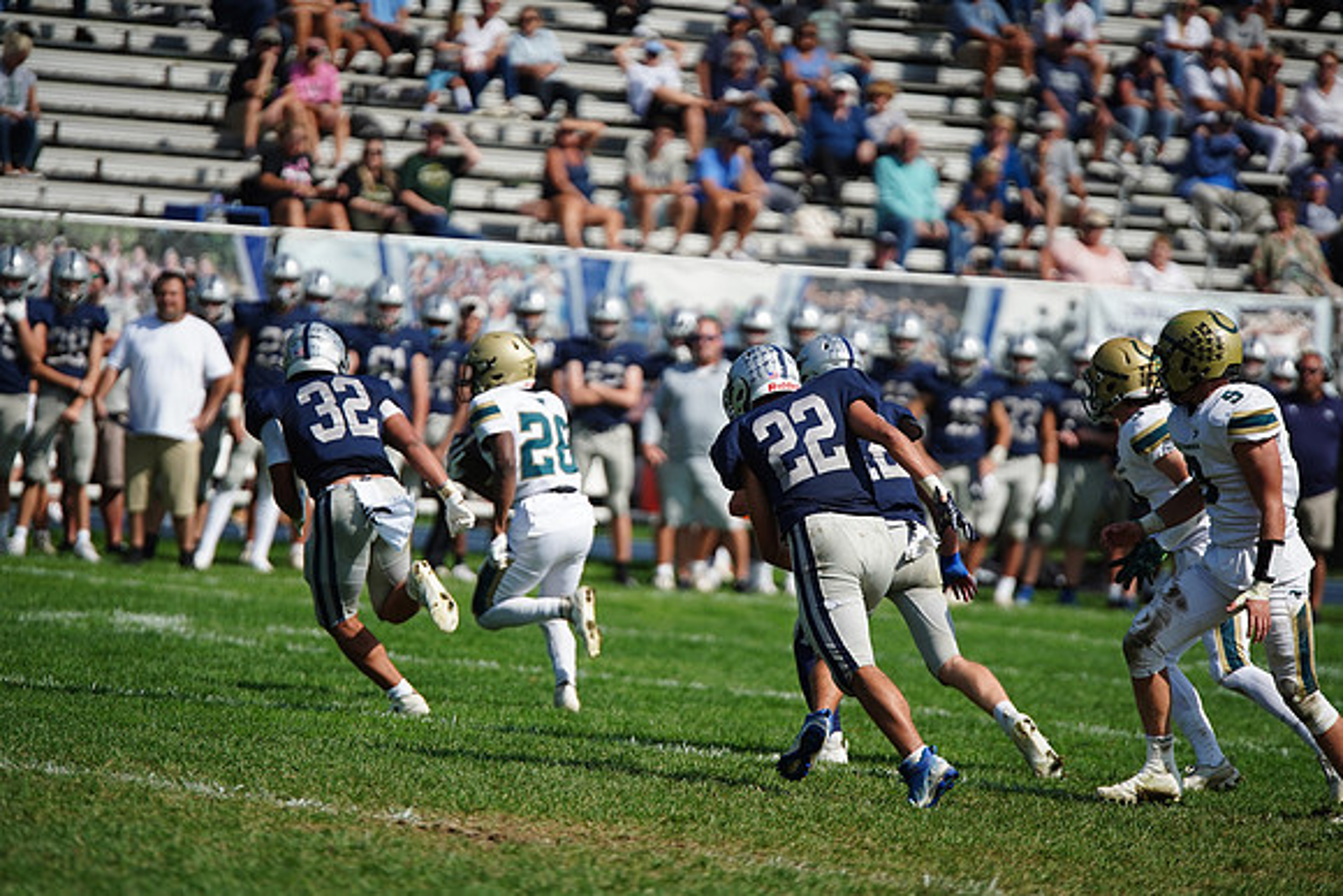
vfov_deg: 5.0
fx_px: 10224
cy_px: 448
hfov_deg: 7.5
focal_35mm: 274
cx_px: 672
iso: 400
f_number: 2.8
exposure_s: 1/6400
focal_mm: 274
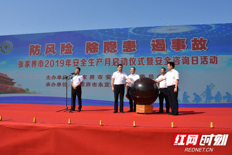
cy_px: 78
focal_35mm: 32
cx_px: 116
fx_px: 203
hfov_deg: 59.5
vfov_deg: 41.7
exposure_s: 1/1000
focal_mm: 21
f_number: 16
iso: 1600
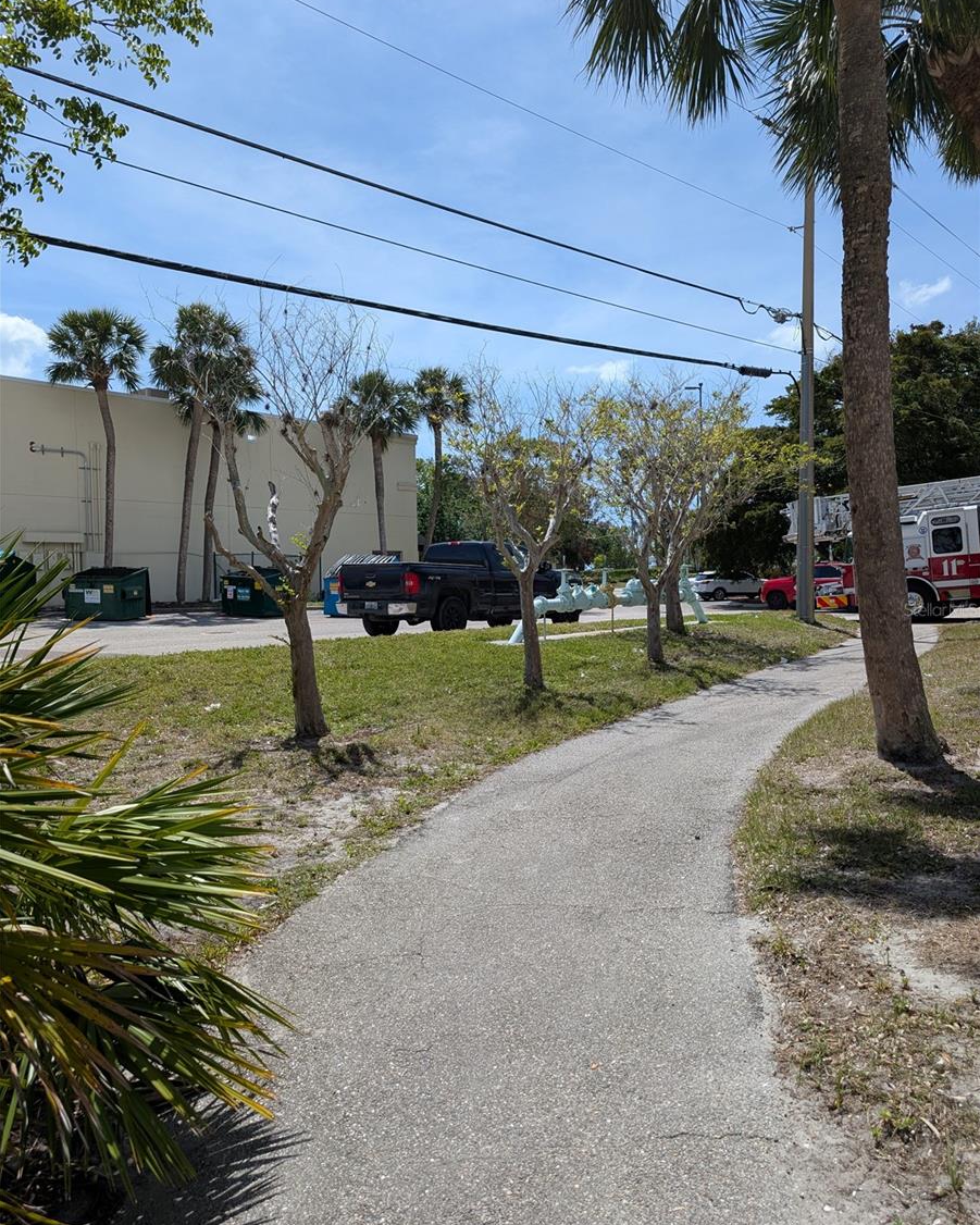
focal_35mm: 25
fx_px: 906
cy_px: 609
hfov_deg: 56.8
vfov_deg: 68.1
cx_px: 490
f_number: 1.68
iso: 20
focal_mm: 6.9
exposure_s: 1/1381
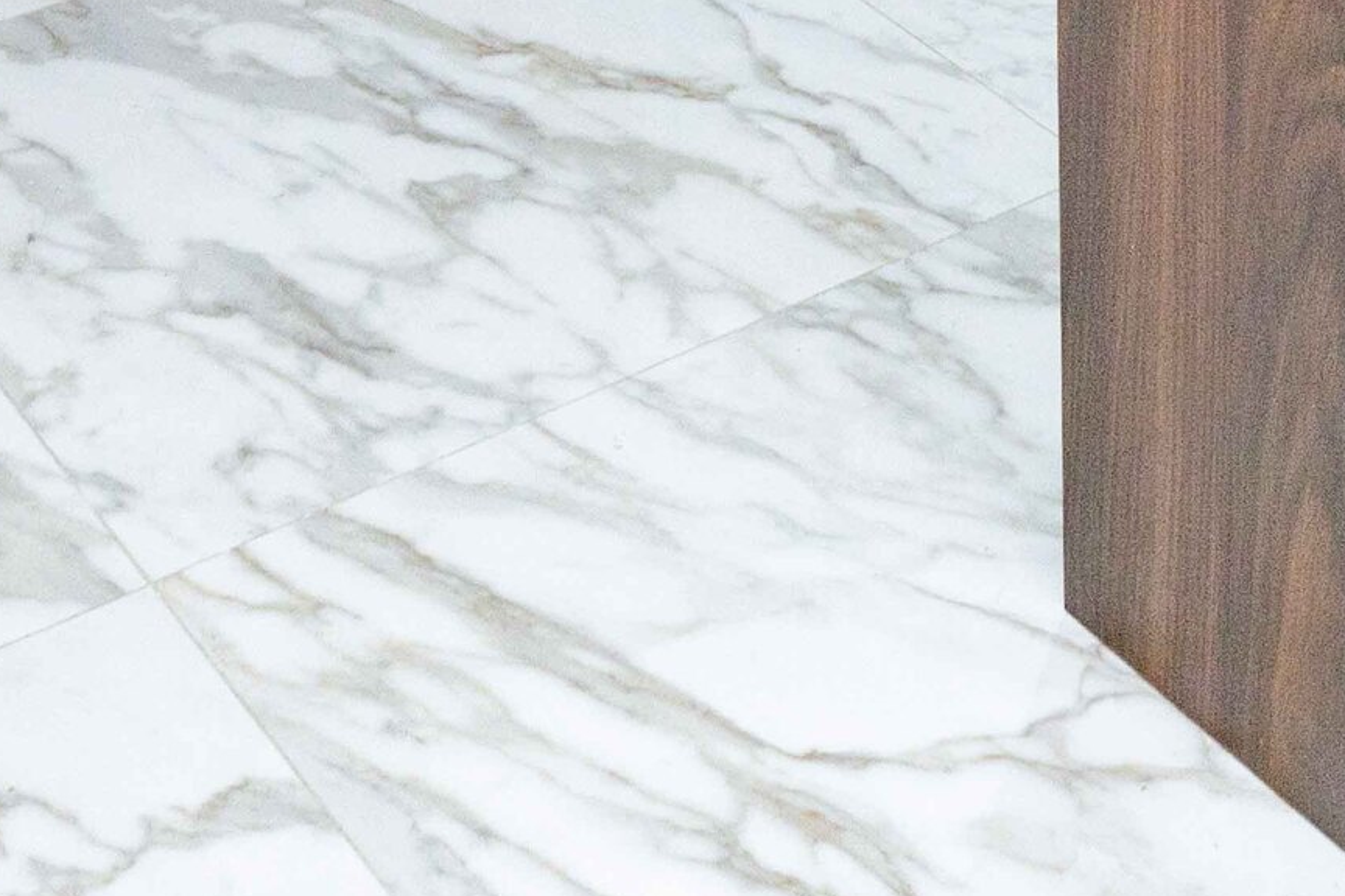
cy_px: -1157
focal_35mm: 81
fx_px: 3026
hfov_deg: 23.9
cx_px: 1379
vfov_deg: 13.2
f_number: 8
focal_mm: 14
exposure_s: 1/100
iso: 250
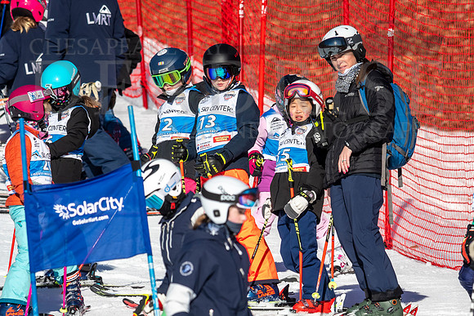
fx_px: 14265
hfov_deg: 1.9
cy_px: 153
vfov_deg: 1.3
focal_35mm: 1083
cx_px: 243
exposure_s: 1/2000
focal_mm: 550
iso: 320
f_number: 8
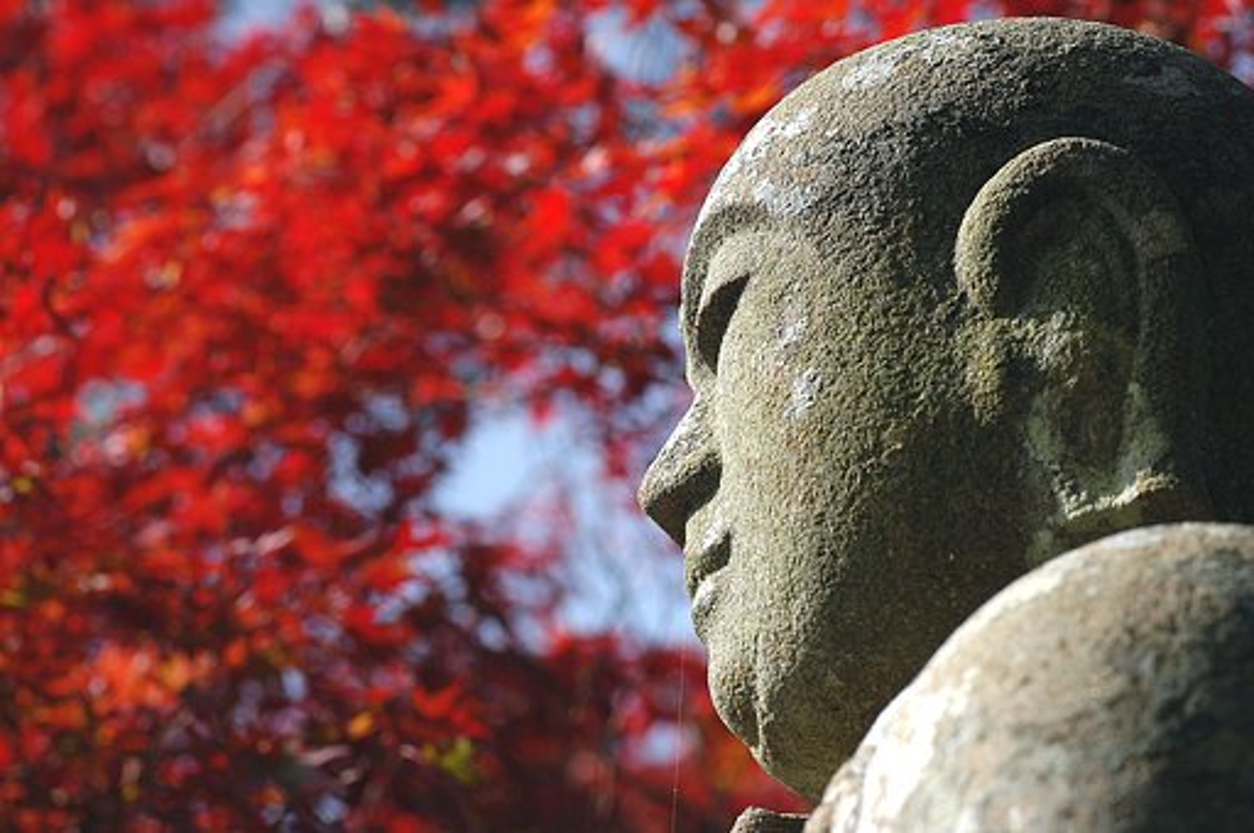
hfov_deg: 15.2
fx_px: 4696
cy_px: 416
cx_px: 627
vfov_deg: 10.1
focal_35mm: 135
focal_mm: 90
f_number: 8
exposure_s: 1/400
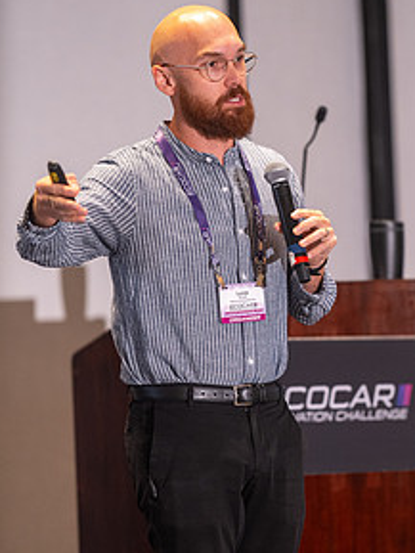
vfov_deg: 9.8
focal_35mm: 202
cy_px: 327
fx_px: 3227
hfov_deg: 7.4
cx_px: 272
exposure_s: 1/200
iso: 1600
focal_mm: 135
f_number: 1.8
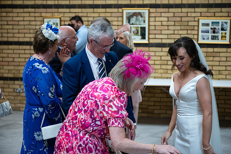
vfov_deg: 19.5
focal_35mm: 70
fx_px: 449
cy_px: 77
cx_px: 116
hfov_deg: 28.8
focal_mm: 70
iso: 800
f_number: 3.5
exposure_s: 1/160
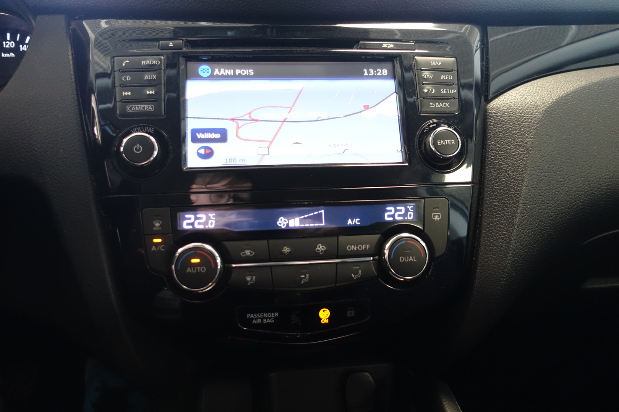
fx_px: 413
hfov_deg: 73.7
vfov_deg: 53.1
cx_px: 310
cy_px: 206
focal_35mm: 24
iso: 800
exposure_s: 1/13
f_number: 1.8
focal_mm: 8.8
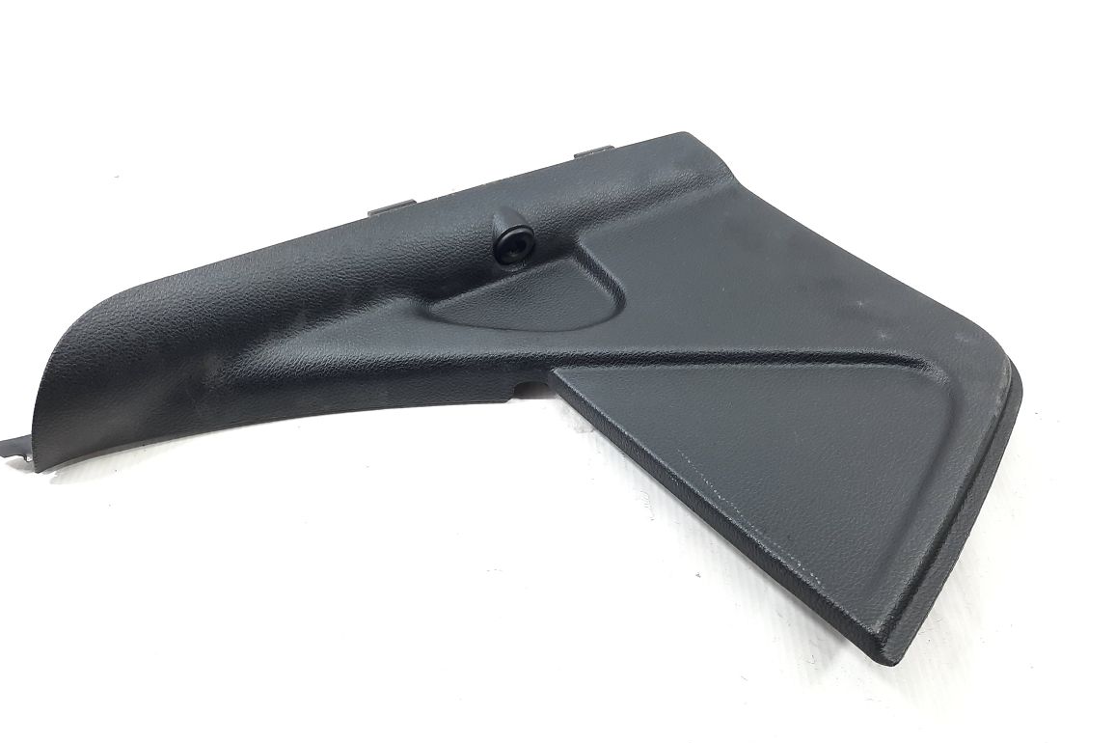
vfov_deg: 47.9
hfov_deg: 67.4
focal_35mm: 27
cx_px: 540
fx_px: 836
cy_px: 341
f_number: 2
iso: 100
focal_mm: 4.6
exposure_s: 1/50
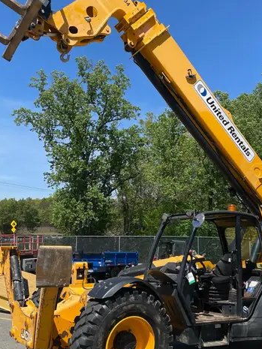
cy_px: 203
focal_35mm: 41
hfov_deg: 35.1
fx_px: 414
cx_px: 143
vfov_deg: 45.6
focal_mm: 4.2
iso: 32
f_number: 1.6
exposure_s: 1/2959
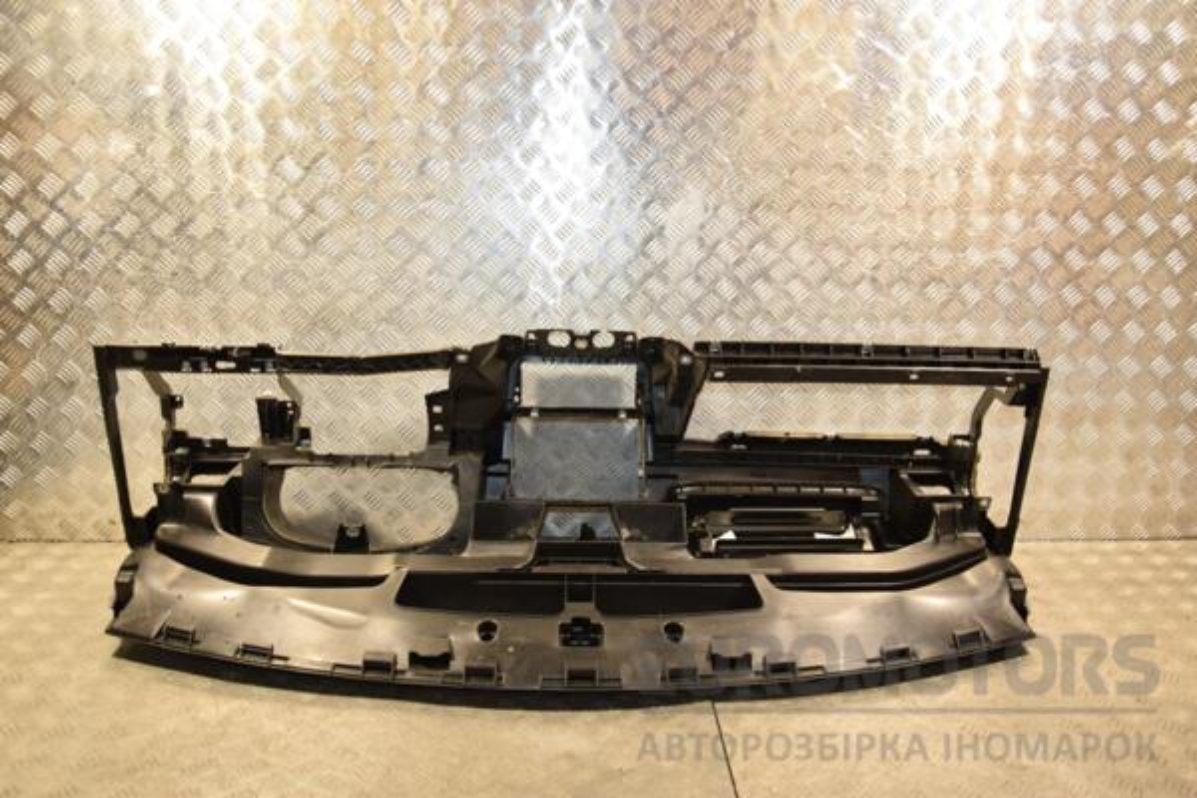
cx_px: 598
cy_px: 399
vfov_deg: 41.7
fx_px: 1047
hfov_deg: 59.5
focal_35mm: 32
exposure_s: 1/160
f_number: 5
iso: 800
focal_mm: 21
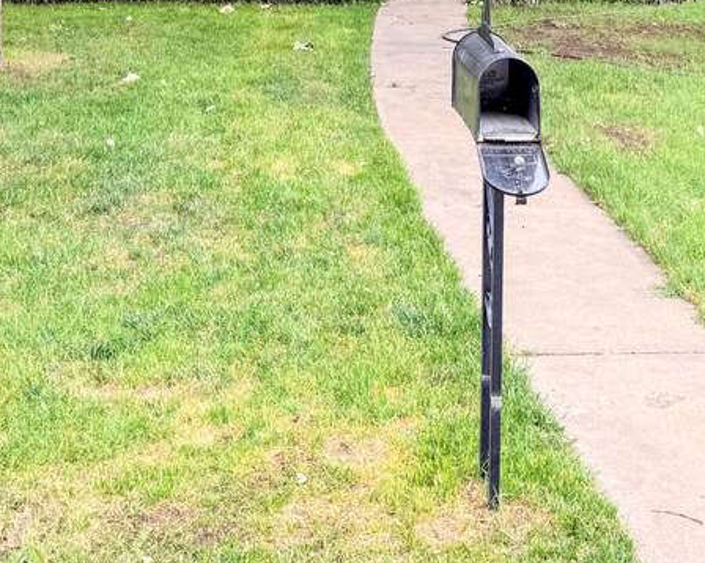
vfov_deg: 20.7
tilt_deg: +0.5
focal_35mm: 67
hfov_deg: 28.3
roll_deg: -1.1
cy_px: -175
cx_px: 390
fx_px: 1397
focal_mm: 6.76
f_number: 1.78
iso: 80
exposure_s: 1/439
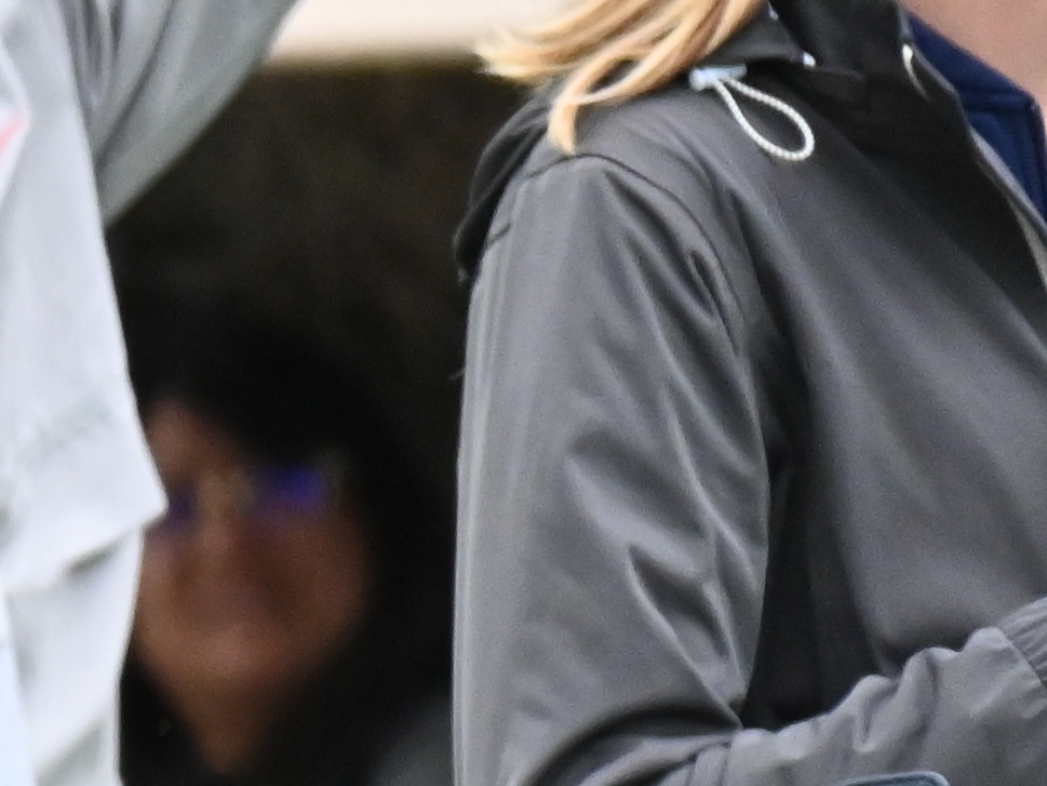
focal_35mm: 2072
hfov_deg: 1.0
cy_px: 610
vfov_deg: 0.7
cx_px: -1645
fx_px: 62678
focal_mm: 250
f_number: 6.3
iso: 1400
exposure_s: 1/4000
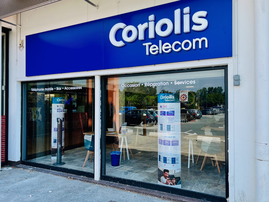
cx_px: 134
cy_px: 101
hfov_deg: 67.3
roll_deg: -2.8
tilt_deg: -0.1
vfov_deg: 53.0
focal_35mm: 26
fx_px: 202
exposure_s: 1/1147
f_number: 1.5
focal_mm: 5.7
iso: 50
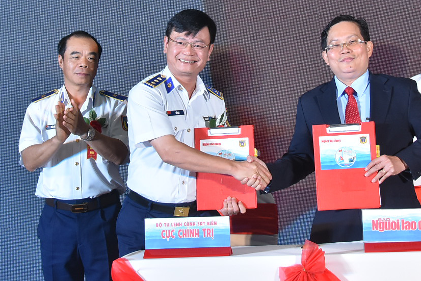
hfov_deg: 20.4
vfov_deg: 13.5
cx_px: 229
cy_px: 17
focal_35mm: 100
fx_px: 1170
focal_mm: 34
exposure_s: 1/125
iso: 800
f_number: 7.1
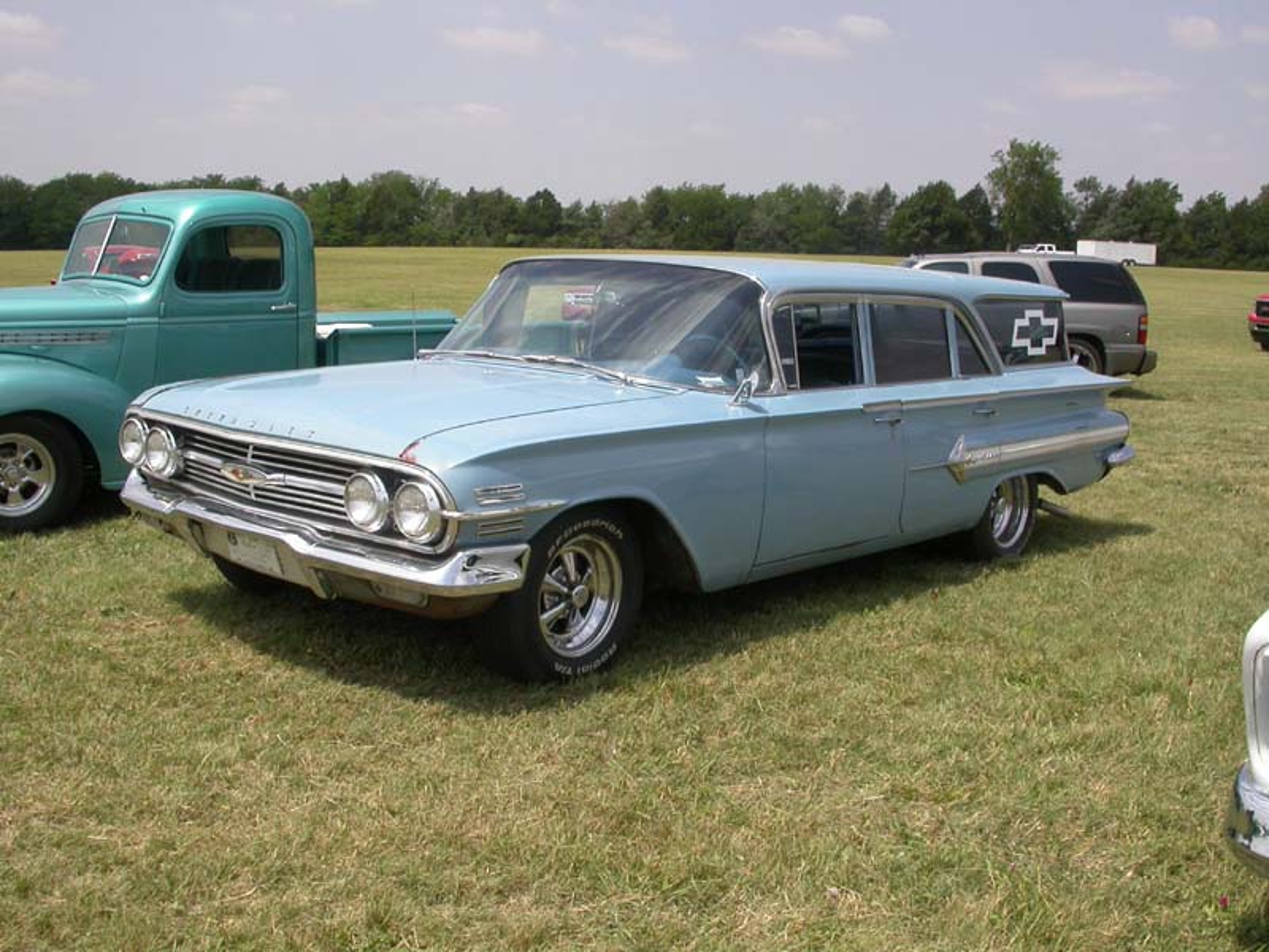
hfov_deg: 49.0
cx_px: 634
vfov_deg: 37.7
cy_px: 476
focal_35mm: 38
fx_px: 1393
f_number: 7.5
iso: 100
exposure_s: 1/364
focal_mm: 7.85
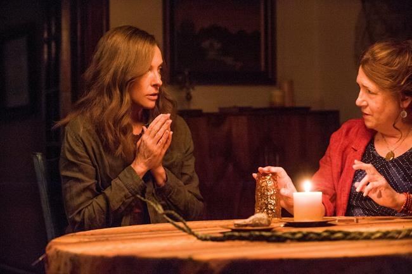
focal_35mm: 82
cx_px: 206
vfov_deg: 16.6
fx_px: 938
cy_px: 137
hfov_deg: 24.8
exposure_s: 1/40
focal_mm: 82
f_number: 3.2
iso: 6400
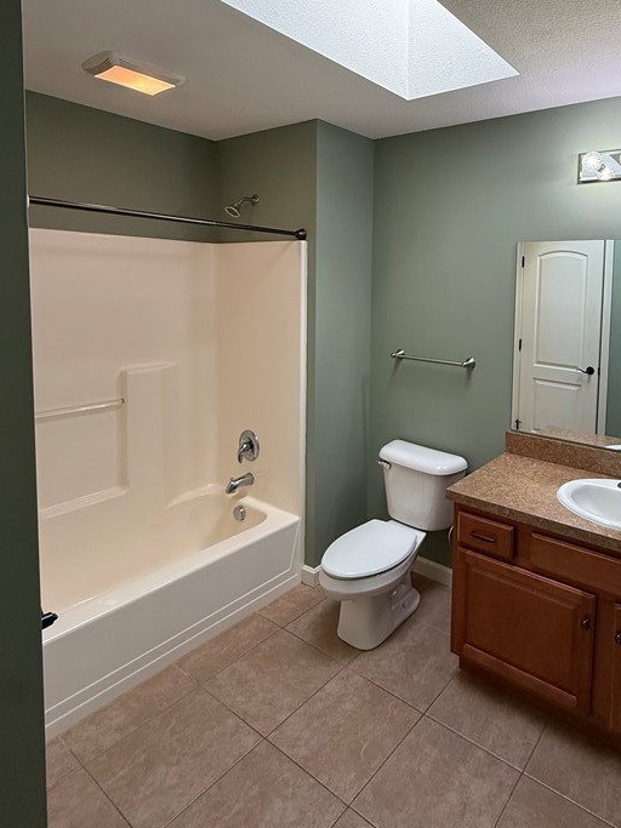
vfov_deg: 77.8
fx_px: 502
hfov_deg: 60.9
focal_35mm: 21
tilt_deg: -4.6
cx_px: 444
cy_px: 320
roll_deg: -1.1
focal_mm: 2.22
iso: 125
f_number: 2.2
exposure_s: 1/120
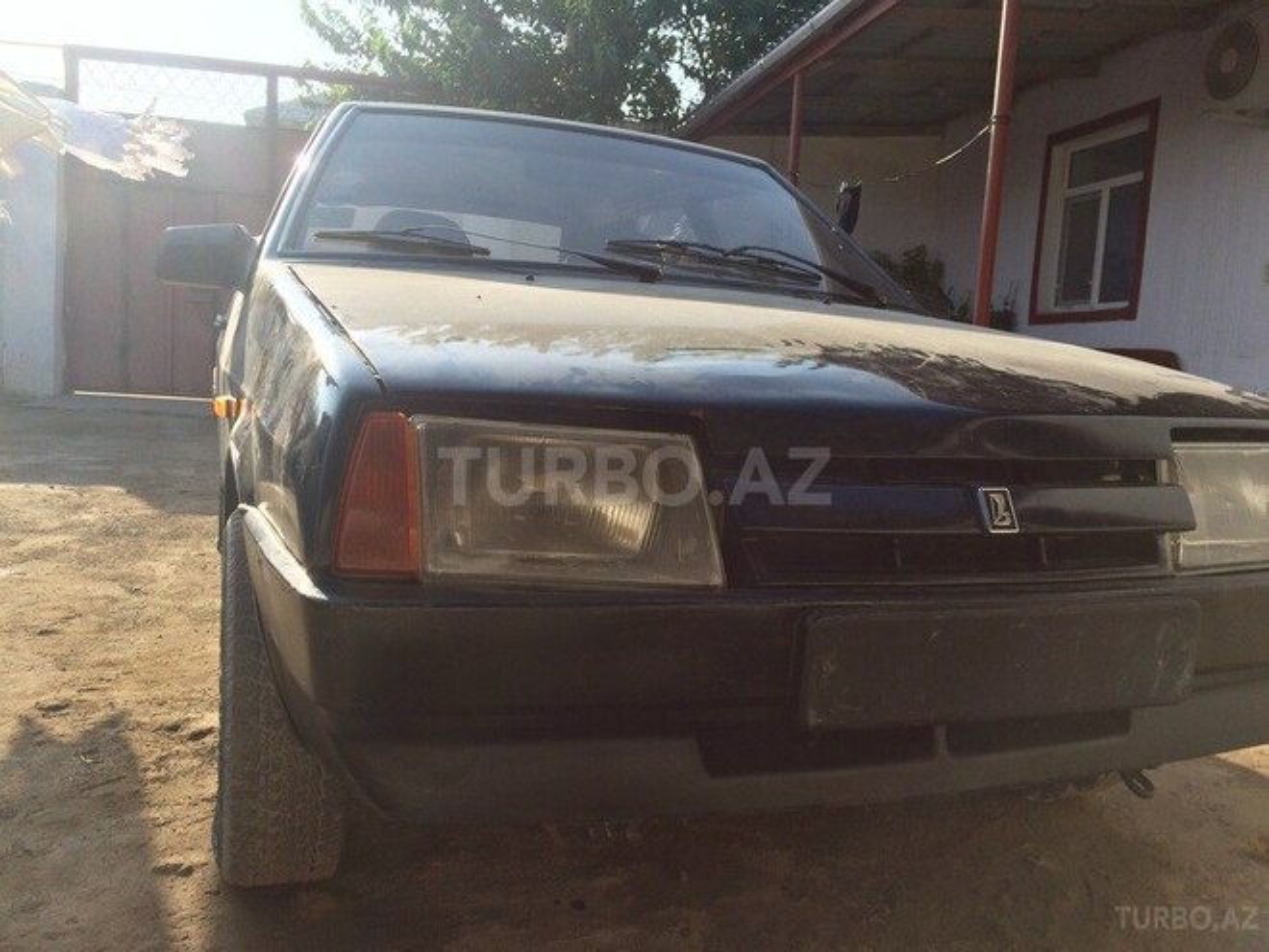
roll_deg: -2.1
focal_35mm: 29
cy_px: 476
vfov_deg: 48.2
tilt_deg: -2.6
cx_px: 634
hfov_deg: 61.7
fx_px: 1063
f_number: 2.2
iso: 32
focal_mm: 4.15
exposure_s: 1/1172
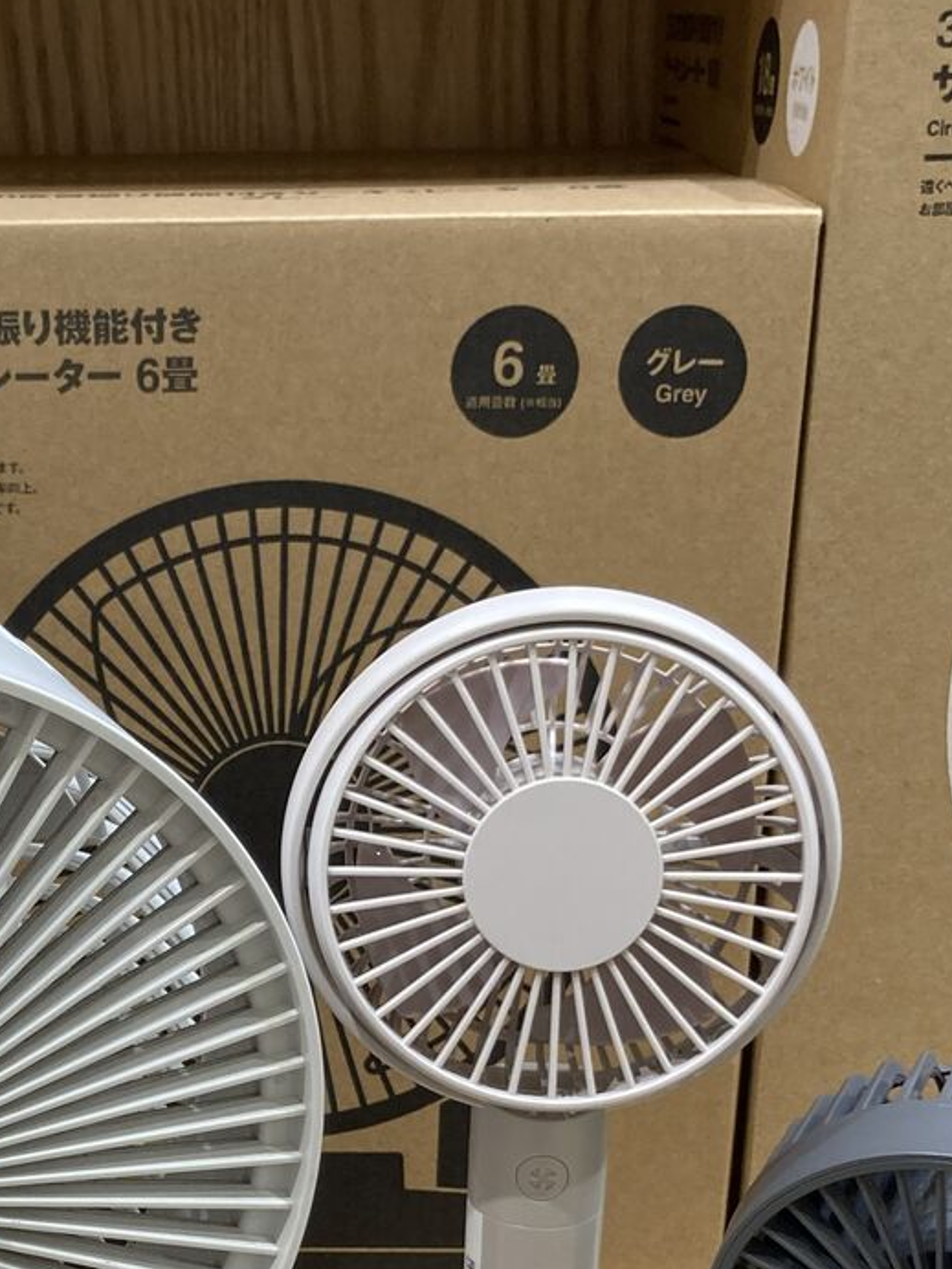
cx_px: 150
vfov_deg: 30.4
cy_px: 1033
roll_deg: +0.6
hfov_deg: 23.2
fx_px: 2273
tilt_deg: -23.3
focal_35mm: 62
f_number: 1.8
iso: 64
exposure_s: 1/50
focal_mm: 3.99
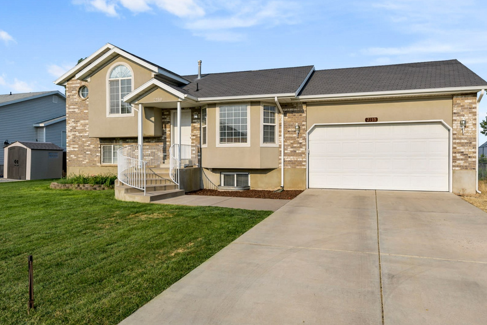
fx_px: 325
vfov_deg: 53.1
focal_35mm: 24
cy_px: 152
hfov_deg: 73.4
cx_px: 275
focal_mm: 20
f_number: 8
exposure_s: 1/250
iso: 64
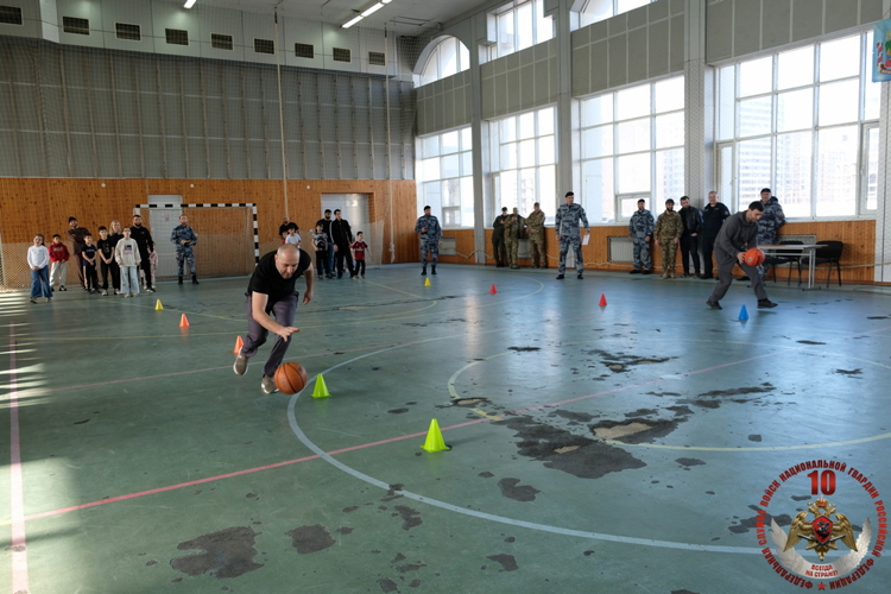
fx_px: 668
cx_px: 446
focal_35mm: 27
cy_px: 297
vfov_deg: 47.9
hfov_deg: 67.4
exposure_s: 1/210
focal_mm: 18
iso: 800
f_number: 3.2
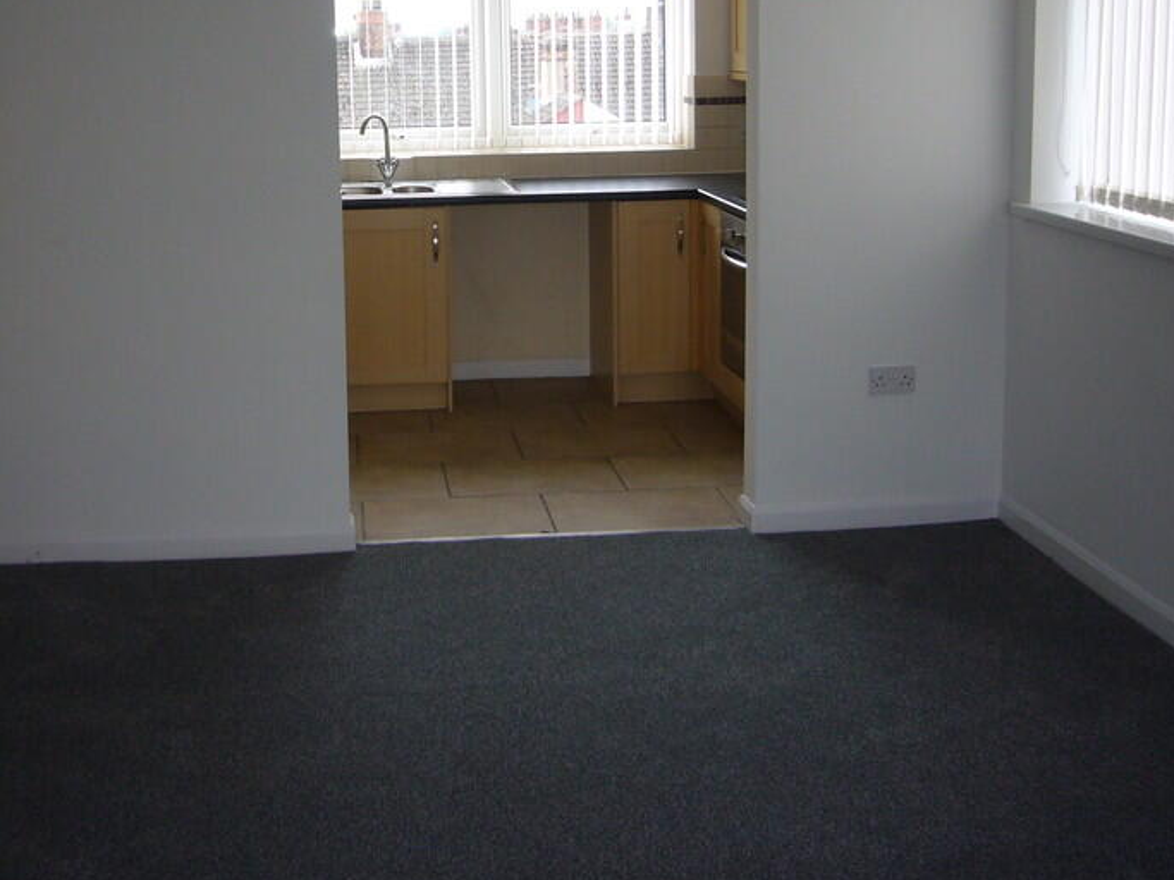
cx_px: 383
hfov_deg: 44.1
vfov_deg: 33.8
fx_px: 1424
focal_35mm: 42
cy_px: 241
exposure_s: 1/50
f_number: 2.8
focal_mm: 4.6
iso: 80
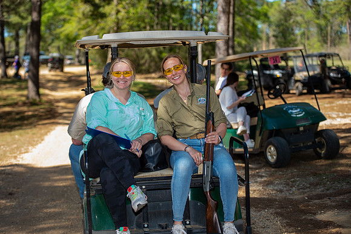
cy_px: 117
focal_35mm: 70
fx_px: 682
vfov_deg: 19.4
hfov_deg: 28.9
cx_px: 176
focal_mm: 70
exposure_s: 1/200
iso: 50
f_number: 3.2
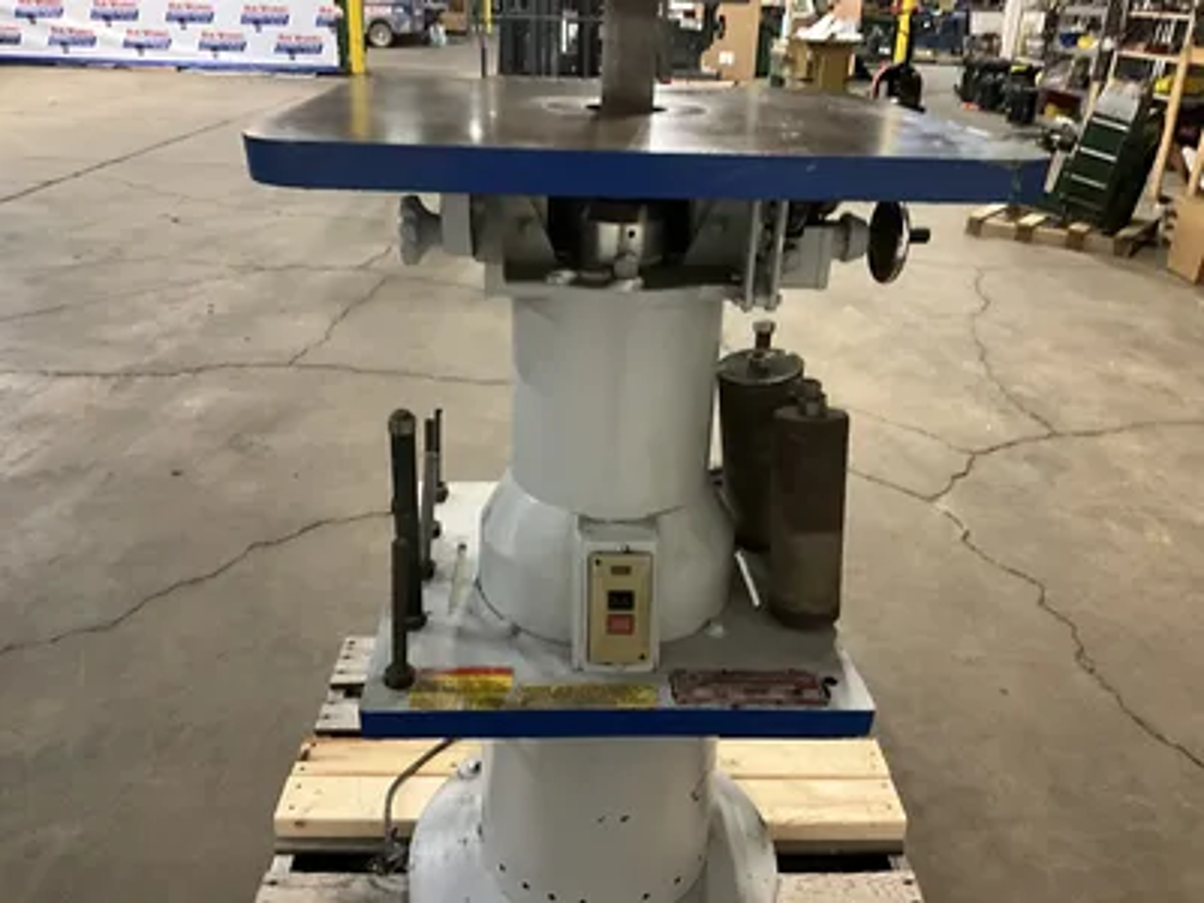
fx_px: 1009
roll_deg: -1.8
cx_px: 602
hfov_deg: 61.7
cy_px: 452
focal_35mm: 29
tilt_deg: -25.0
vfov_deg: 48.2
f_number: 1.8
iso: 320
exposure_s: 1/34
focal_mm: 3
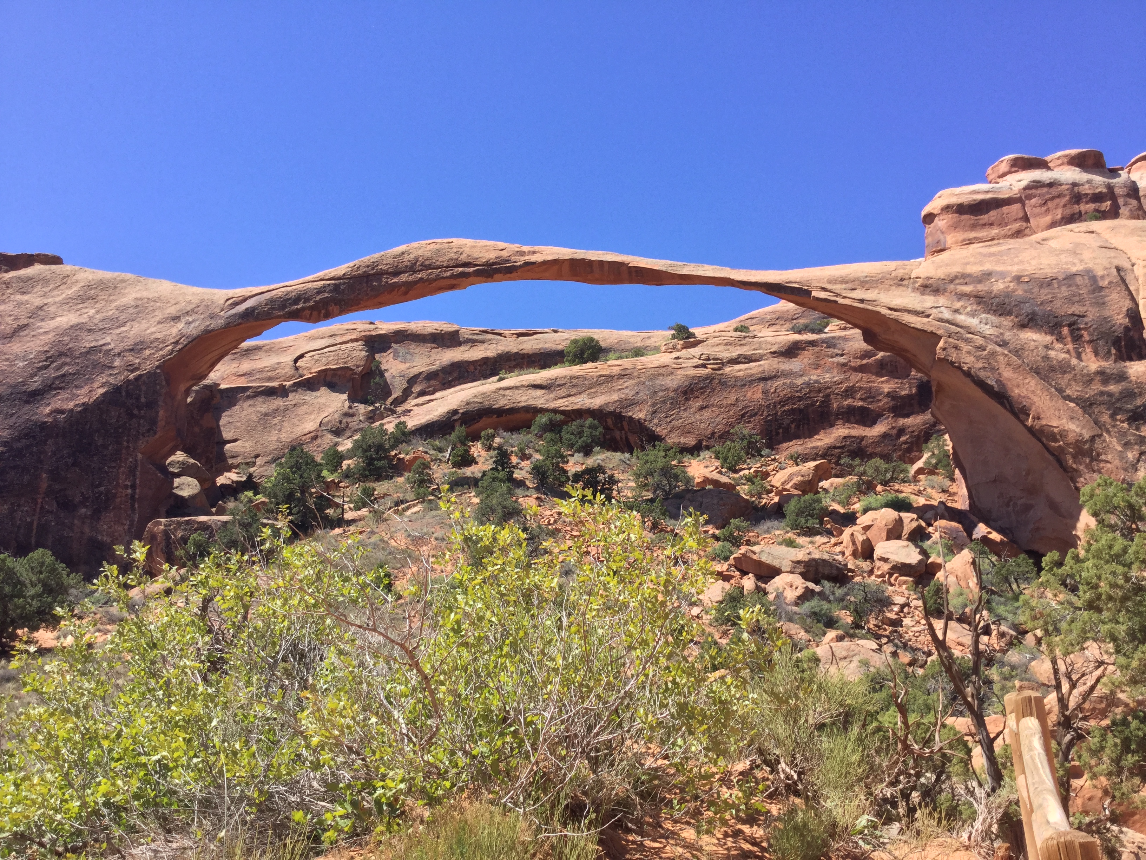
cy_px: 430
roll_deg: +2.2
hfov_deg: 58.4
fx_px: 1026
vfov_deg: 45.4
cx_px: 573
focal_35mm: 31
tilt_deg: +18.9
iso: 25
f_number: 2.4
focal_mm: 3.3
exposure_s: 1/741
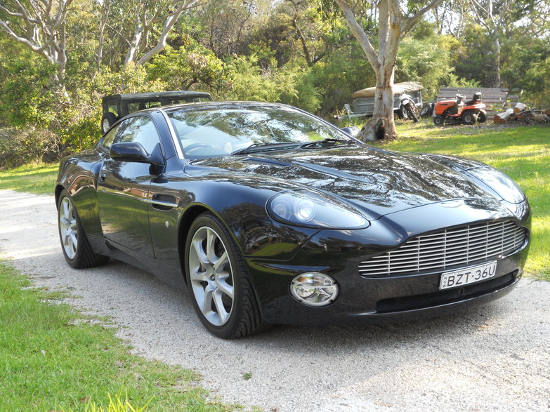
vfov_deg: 30.9
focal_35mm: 47
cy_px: 208
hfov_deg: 40.4
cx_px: 275
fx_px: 747
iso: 80
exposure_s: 1/80
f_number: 4.3
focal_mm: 8.2
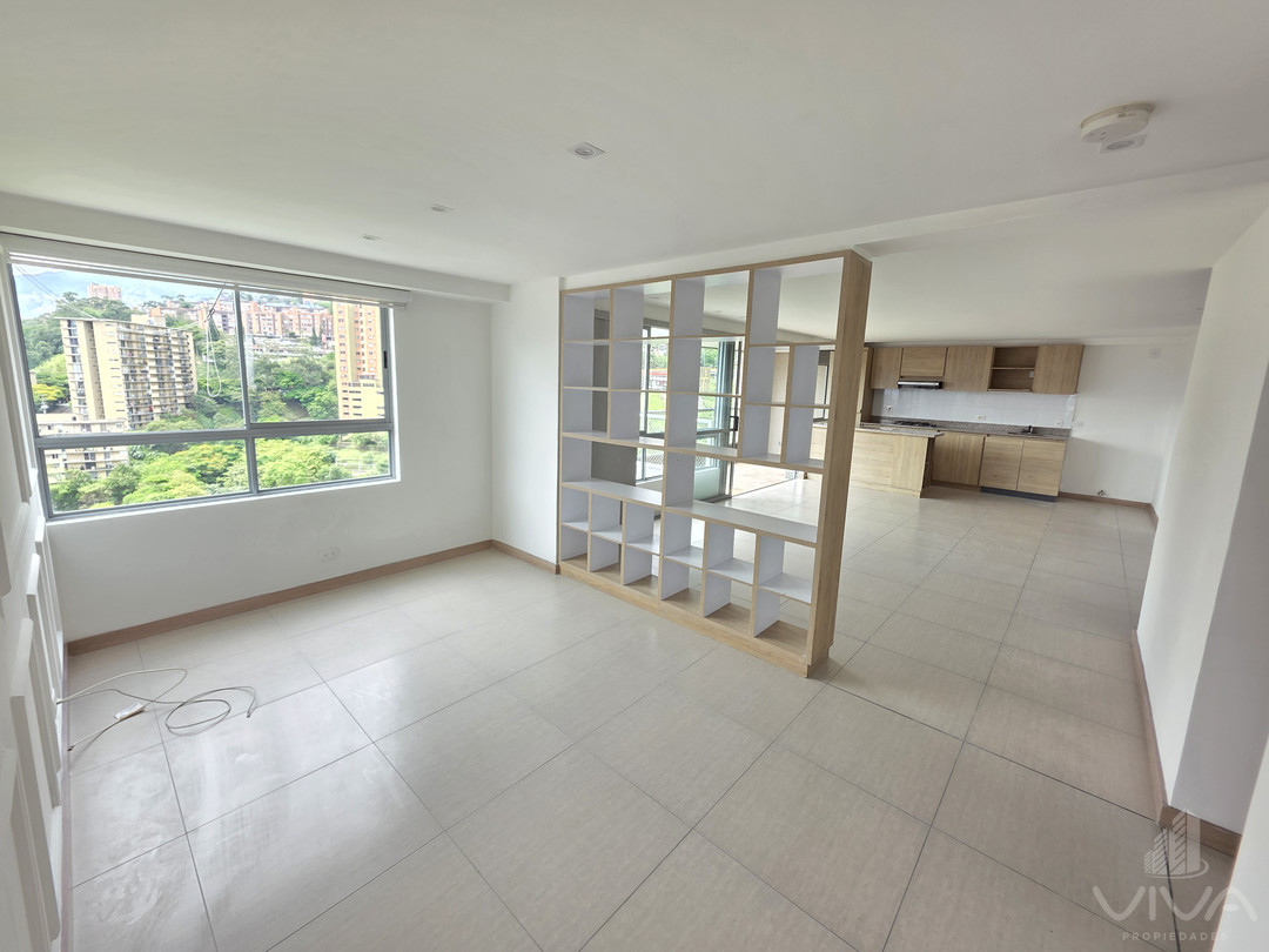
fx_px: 477
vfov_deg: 89.9
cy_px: 476
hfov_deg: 106.2
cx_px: 634
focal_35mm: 13
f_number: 1.9
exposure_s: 1/120
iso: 32
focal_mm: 2.2
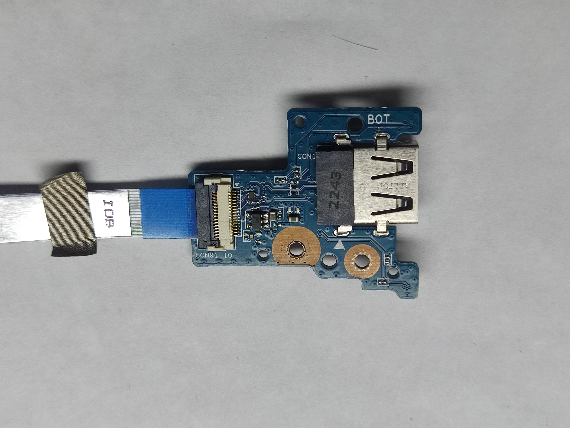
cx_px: 285
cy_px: 214
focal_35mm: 46
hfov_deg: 41.2
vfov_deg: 31.5
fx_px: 757
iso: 50
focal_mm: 4.71
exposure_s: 1/289
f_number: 1.79
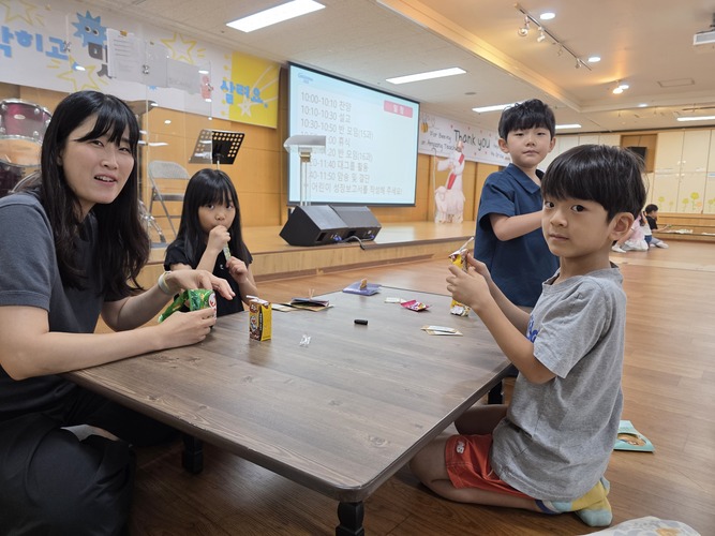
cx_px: 358
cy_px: 268
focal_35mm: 23
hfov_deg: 73.9
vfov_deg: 58.9
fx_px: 475
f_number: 1.7
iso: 200
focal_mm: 6.3
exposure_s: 1/120
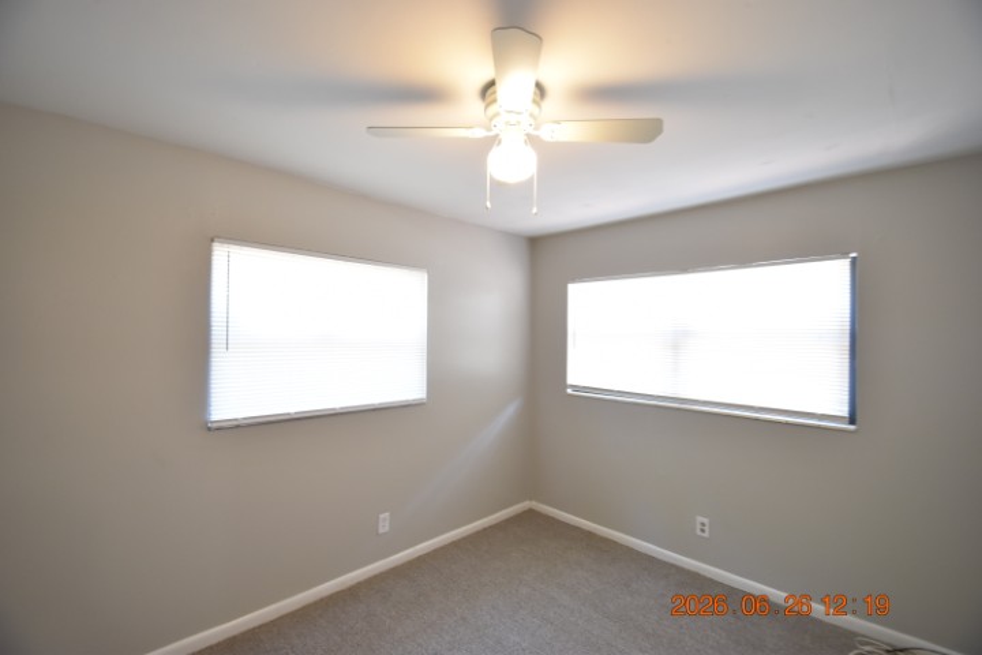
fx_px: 409
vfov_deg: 77.3
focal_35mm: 15
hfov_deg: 100.4
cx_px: 491
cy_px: 328
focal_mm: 10
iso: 800
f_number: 3.5
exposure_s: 1/20
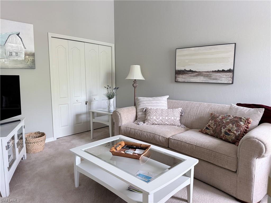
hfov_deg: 71.6
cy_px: 102
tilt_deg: -6.3
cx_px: 136
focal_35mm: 24
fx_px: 188
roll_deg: +0.1
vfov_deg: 56.8
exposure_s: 1/63
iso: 200
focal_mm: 6.76
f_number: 1.78
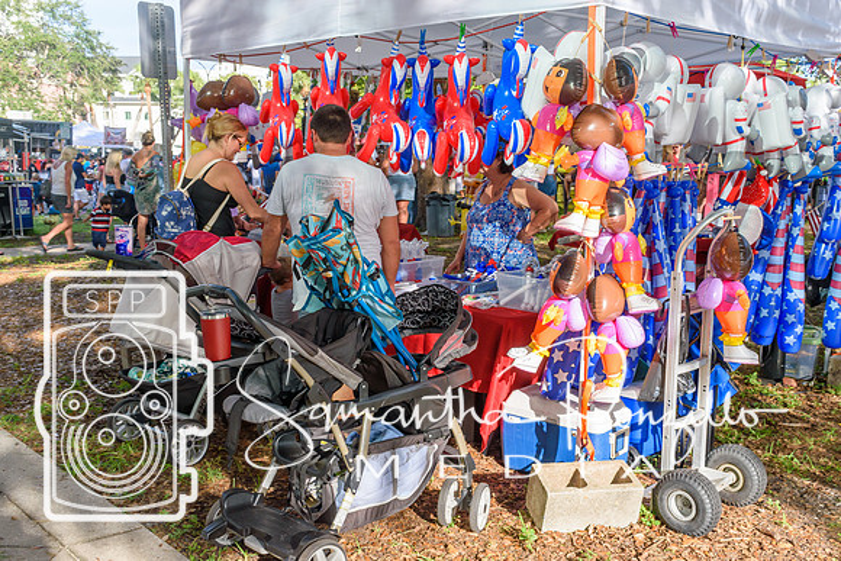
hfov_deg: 53.1
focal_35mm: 36
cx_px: 420
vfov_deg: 36.9
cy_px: 280
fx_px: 841
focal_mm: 24
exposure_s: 1/250
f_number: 8
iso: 220
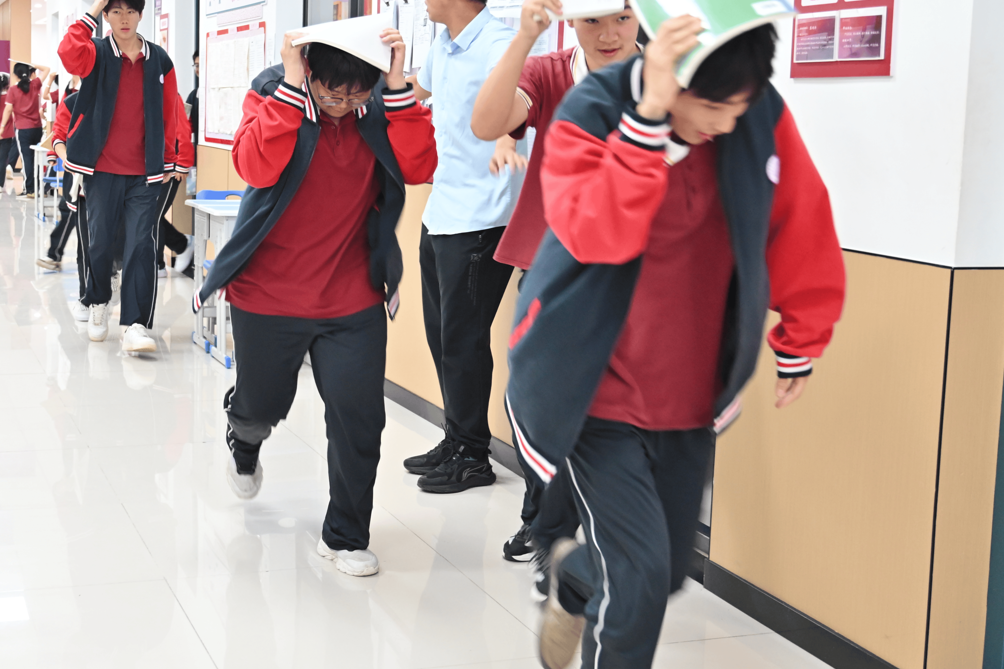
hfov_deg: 47.7
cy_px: 270
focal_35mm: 41
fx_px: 1133
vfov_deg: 32.8
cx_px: 455
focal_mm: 31.5
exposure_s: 1/125
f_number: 4
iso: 2000
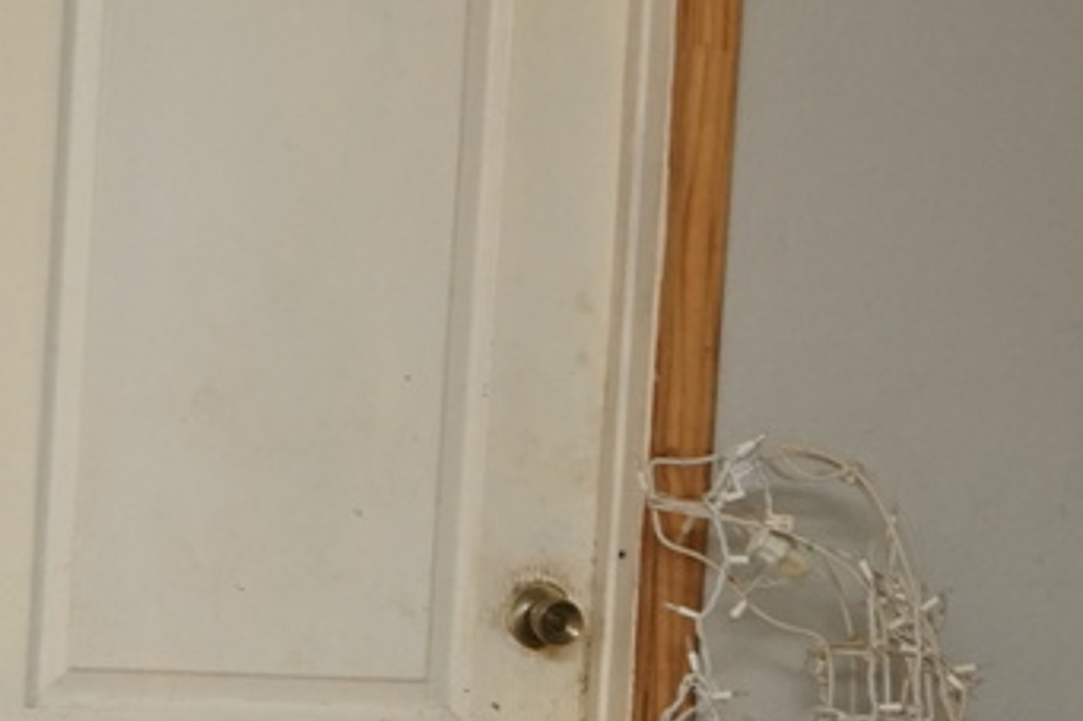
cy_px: 384
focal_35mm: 133
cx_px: -867
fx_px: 3999
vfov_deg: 10.3
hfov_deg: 13.8
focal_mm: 28
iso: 1250
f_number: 3.5
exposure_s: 1/160
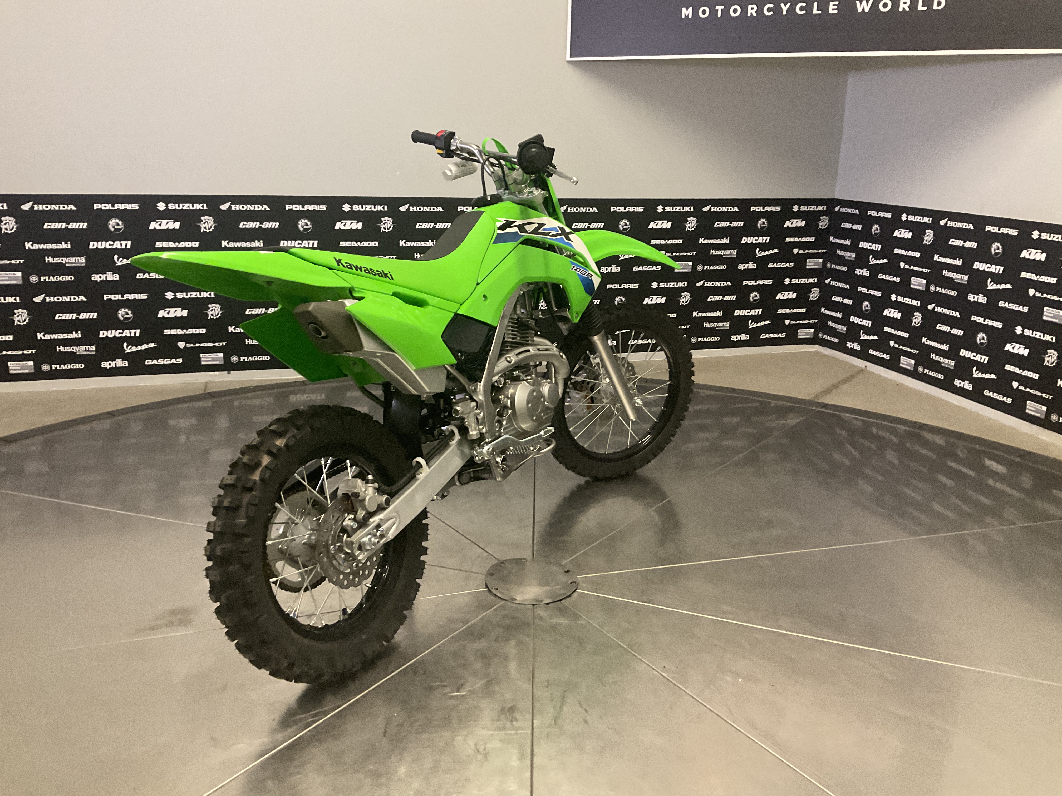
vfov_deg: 48.2
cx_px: 531
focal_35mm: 29
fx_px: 890
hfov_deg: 61.7
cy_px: 398
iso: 250
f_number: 1.8
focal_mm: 3
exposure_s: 1/60
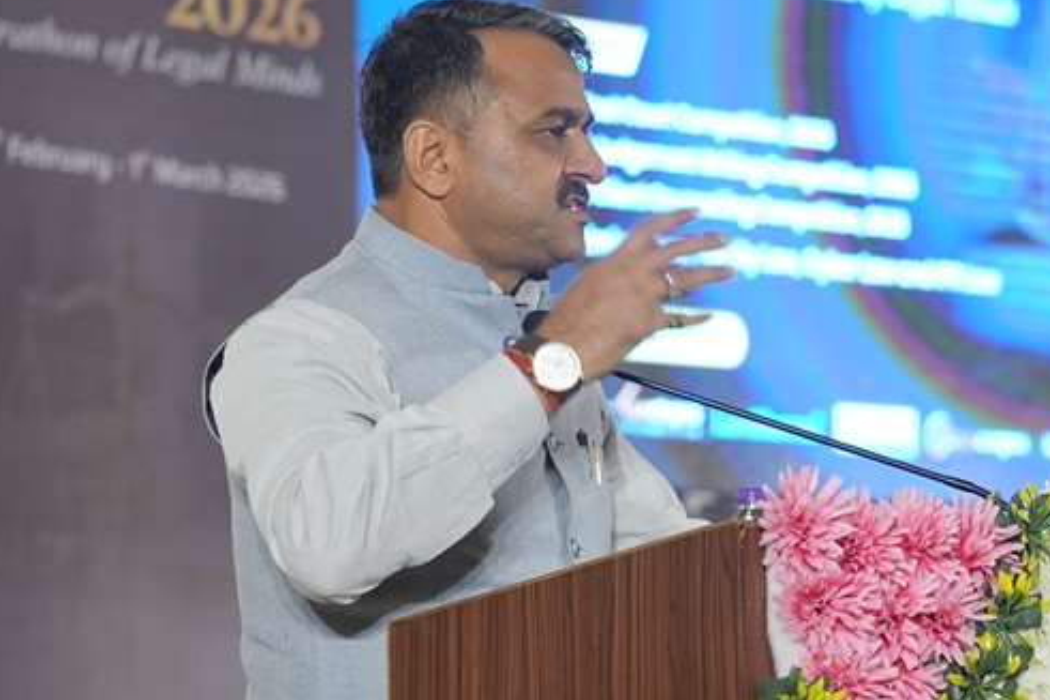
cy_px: 225
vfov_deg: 9.7
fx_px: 4111
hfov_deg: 14.5
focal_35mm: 141
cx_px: 665
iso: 1600
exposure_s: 1/200
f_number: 2.8
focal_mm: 66.1
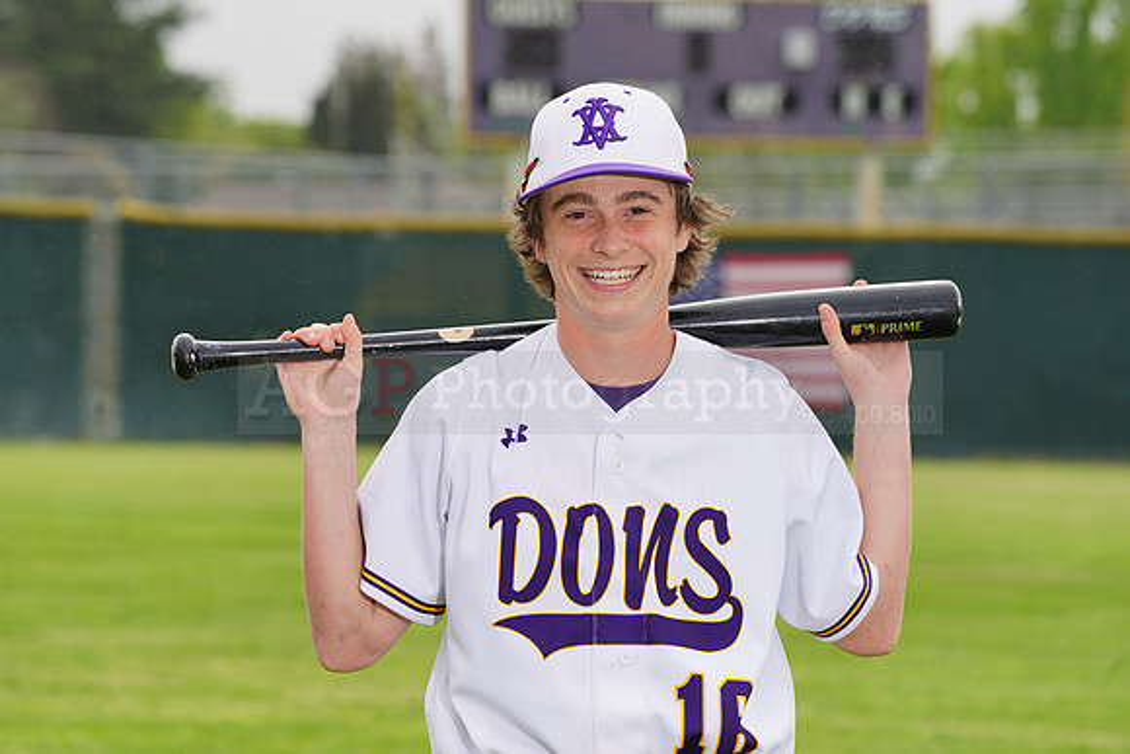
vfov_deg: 6.6
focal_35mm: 209
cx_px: 565
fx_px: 6562
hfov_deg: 9.8
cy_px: 377
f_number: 9
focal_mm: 209
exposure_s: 1/250
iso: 160
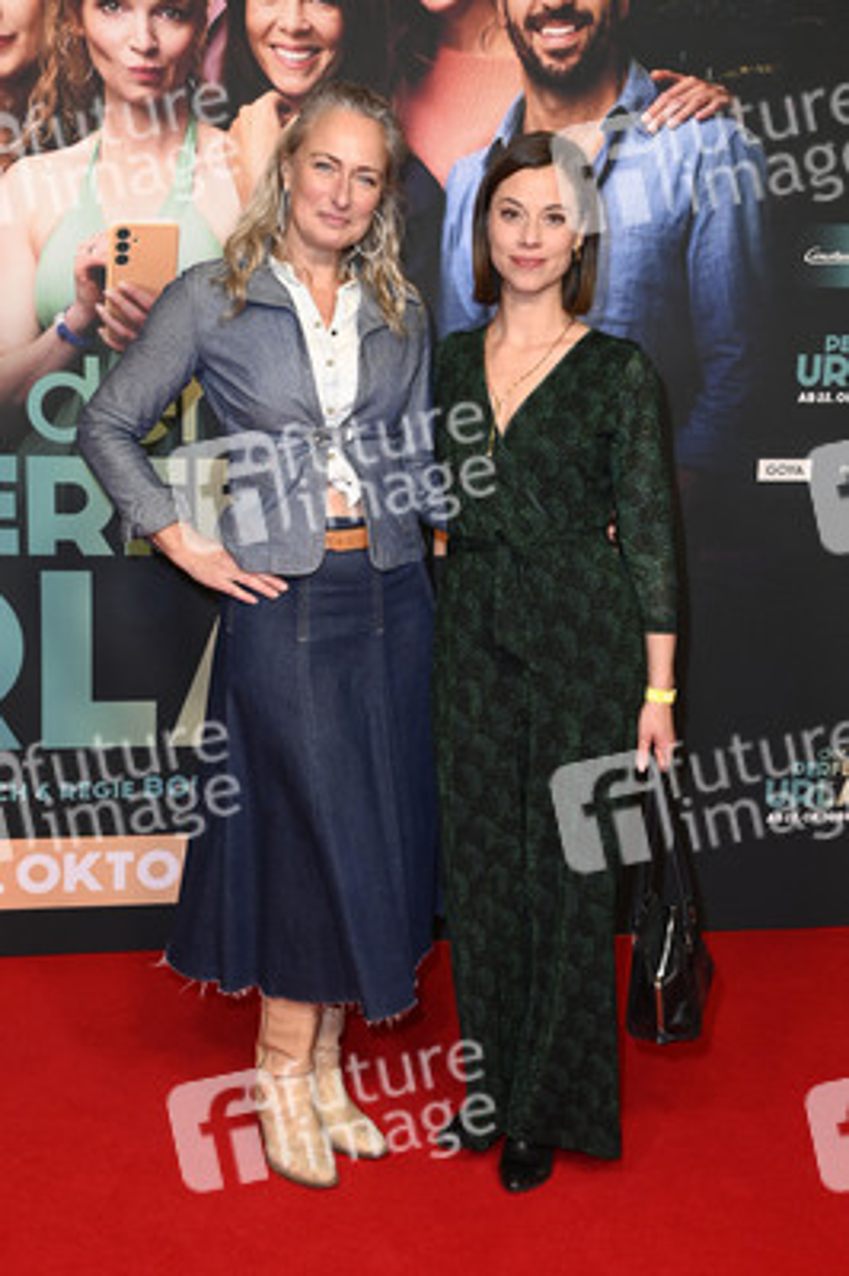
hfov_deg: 29.8
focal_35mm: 45
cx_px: 424
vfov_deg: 43.6
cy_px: 638
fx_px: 1595
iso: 1600
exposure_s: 1/200
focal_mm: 45
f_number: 5.6
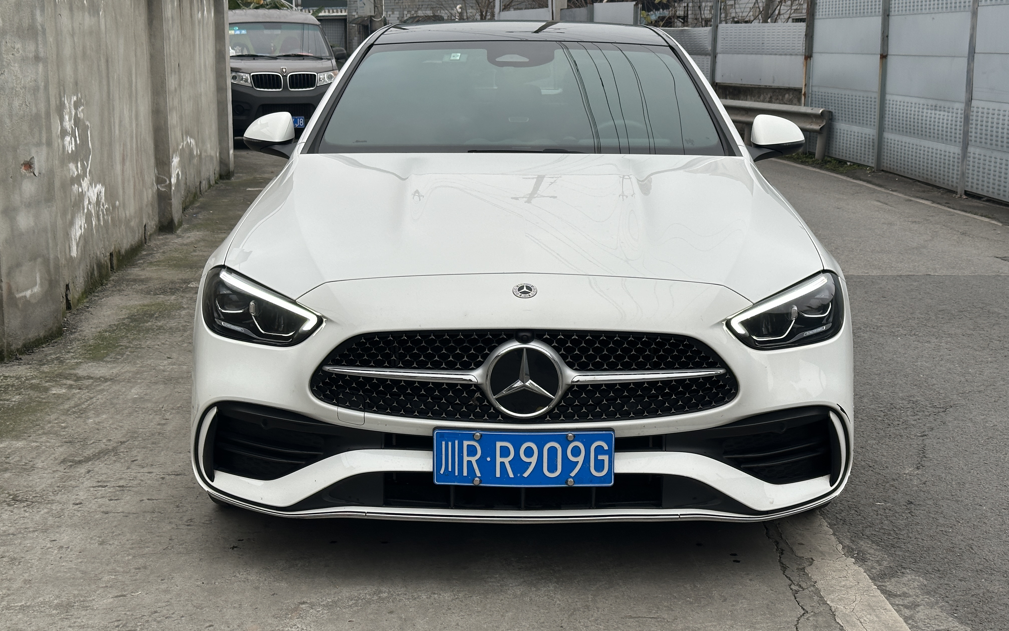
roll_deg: -0.4
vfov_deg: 25.3
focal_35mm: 51
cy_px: 286
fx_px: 1402
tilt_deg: -10.0
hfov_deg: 39.6
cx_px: 505
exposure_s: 1/1030
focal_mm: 6.86
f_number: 1.78
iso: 64
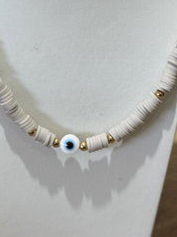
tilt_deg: -29.6
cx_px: 72
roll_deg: -1.8
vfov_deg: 18.3
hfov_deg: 13.8
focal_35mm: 107
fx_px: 730
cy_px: 63
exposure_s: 1/100
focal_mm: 6.76
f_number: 1.78
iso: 50
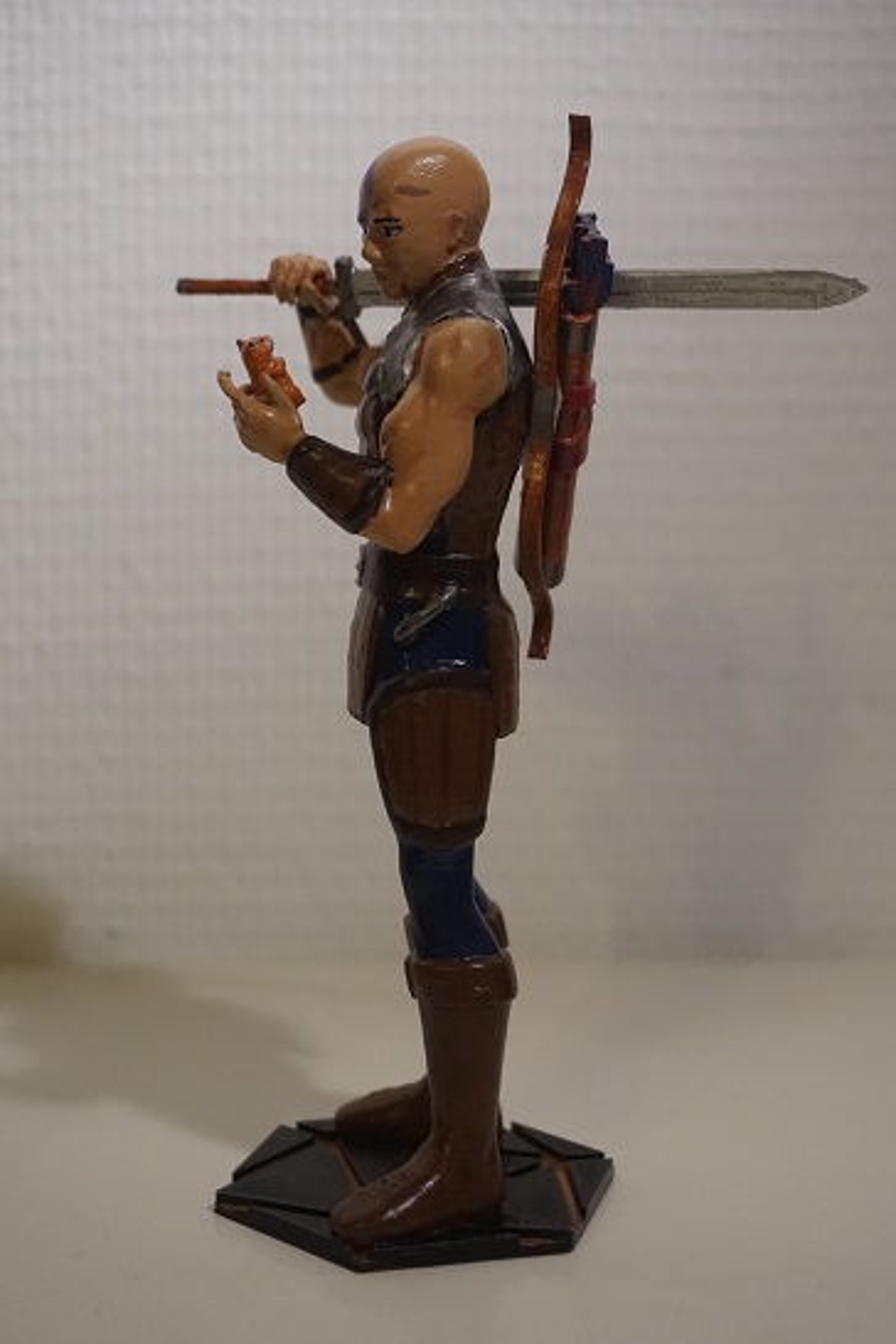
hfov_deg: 23.2
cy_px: 672
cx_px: 448
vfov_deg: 34.2
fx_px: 2184
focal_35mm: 58
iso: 2000
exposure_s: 1/60
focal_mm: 39
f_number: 5.6
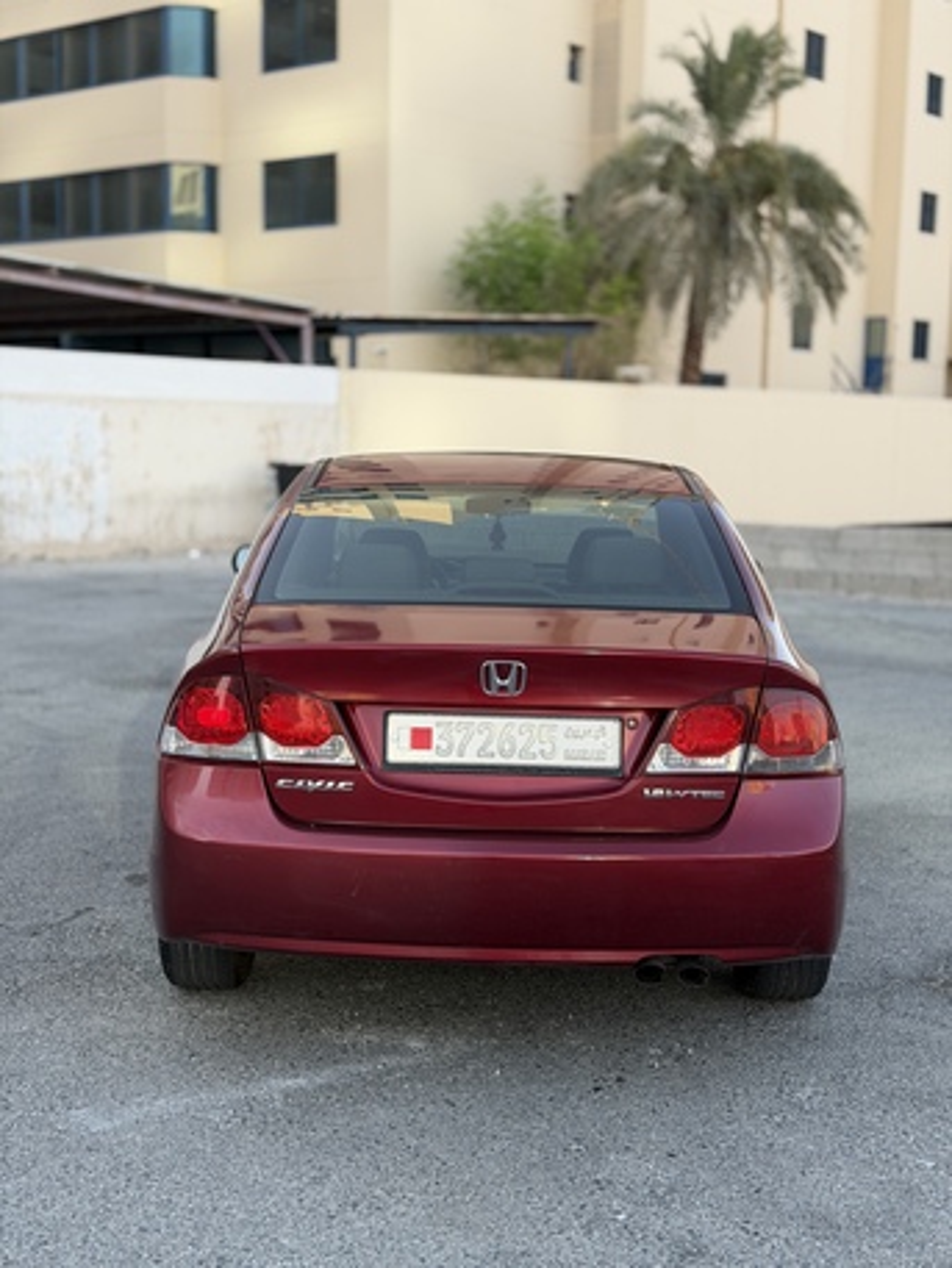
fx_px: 1759
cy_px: 634
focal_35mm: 48
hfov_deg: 30.3
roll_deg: -1.4
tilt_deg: -5.1
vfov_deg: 39.6
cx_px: 476
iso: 64
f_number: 1.78
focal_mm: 6.76
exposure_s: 1/611
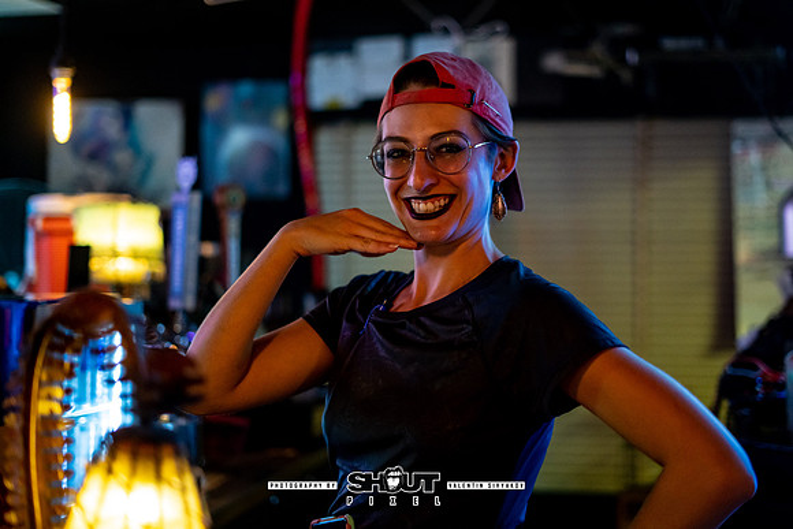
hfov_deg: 35.7
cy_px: 249
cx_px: 435
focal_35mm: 56
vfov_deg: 24.2
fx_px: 1232
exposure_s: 1/125
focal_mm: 50
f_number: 1.8
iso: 1250
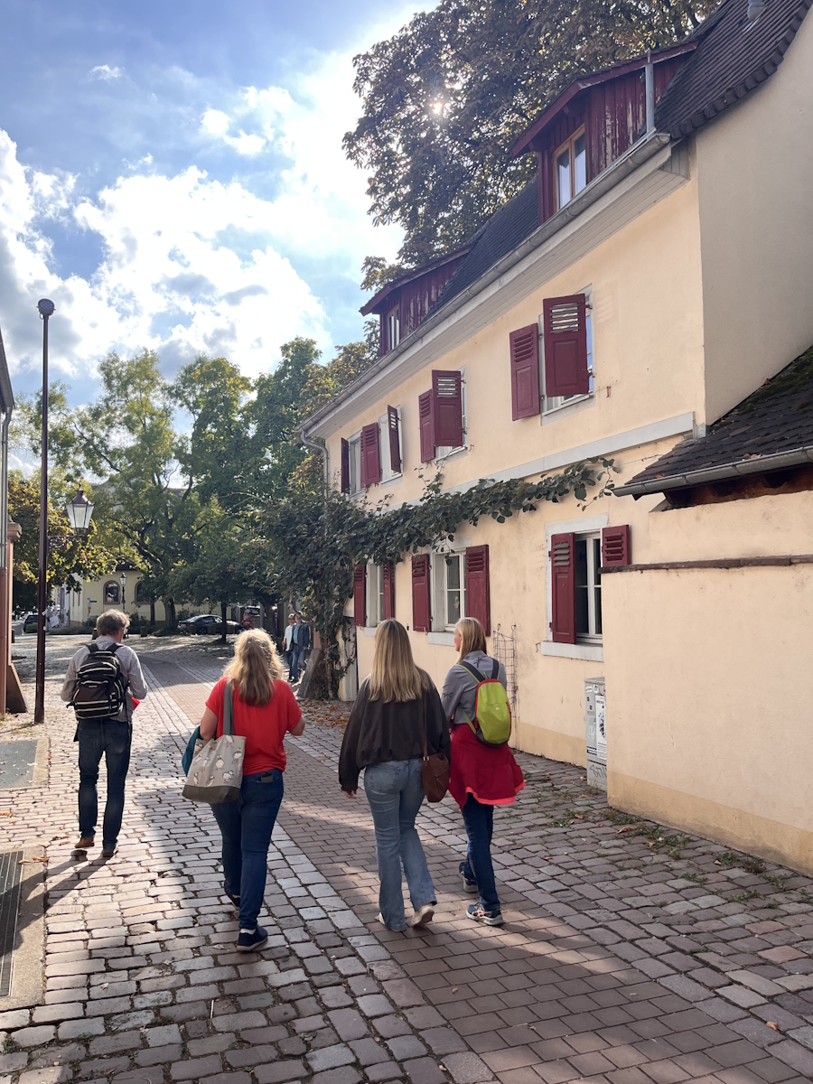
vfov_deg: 67.3
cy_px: 542
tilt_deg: +3.7
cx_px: 406
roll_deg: +1.4
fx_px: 814
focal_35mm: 26
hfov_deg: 53.1
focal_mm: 5.1
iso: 50
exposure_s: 1/1748
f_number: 1.6
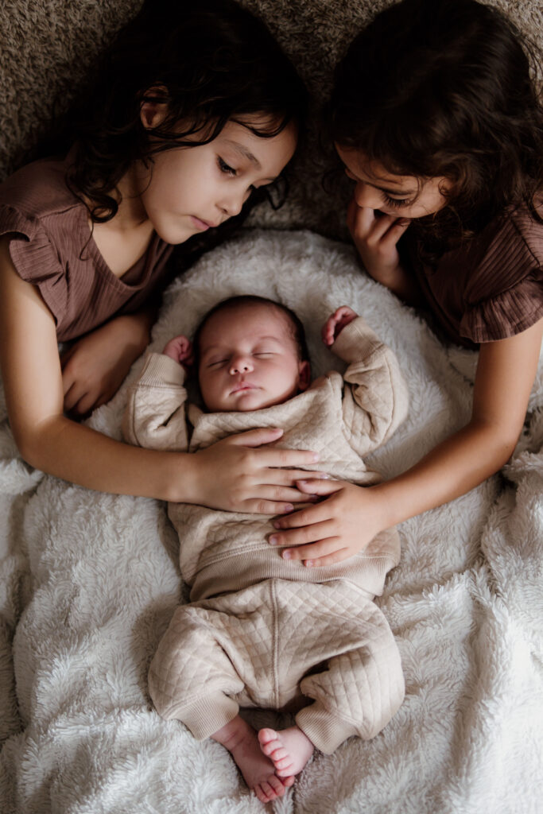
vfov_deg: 43.6
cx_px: 272
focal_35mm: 45
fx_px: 1018
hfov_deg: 29.9
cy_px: 407
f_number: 1.4
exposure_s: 1/125
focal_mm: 30
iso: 640
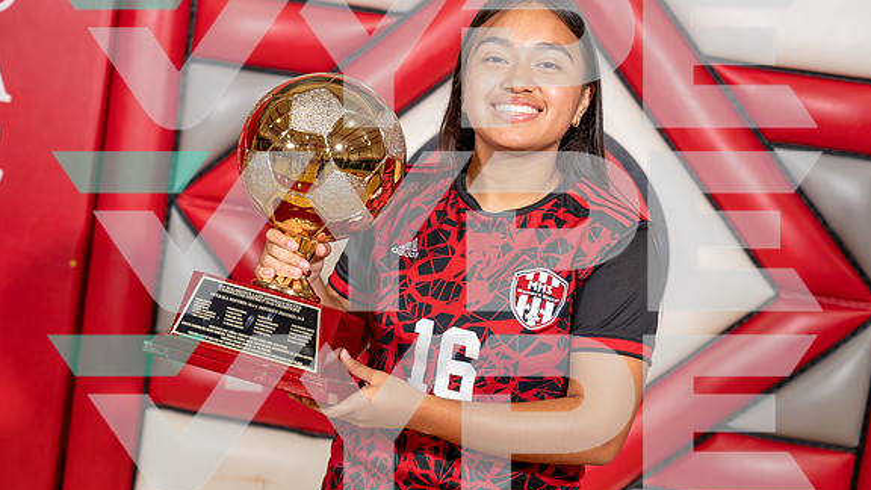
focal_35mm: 58
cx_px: 437
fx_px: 1340
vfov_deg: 20.7
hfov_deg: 36.0
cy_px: 232
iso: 1000
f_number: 4
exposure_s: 1/250
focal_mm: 55
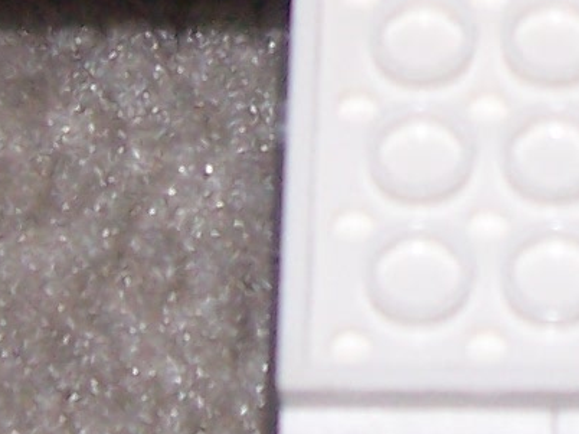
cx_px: 650
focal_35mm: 218
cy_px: -268
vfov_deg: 6.7
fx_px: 3644
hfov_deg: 9.0
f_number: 2.7
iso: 125
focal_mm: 5.6
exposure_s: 1/60
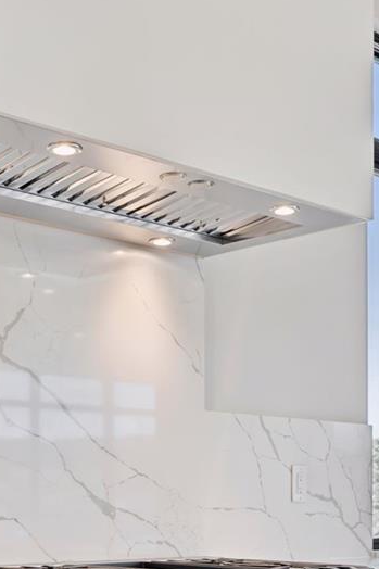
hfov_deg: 19.1
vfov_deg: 27.9
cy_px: 453
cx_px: 109
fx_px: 1122
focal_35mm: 71
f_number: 10
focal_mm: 31
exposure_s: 1/40
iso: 400
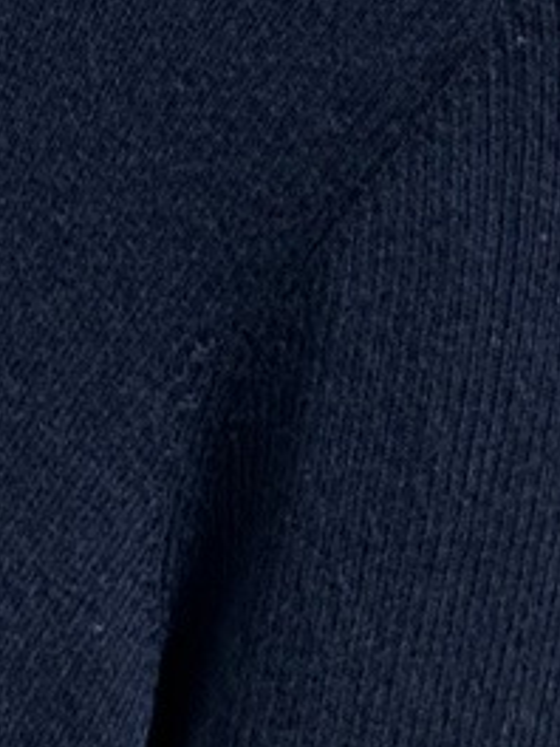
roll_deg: -13.4
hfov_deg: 8.9
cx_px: -625
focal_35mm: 155
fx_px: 3343
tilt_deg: -0.8
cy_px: -1034
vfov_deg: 10.9
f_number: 1.78
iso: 50
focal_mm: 6.86
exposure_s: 1/105
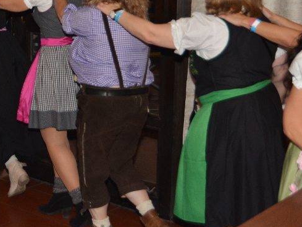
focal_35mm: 87
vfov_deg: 16.7
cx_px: 26
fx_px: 759
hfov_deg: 21.9
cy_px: 10
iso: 800
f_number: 4
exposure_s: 1/60
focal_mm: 24
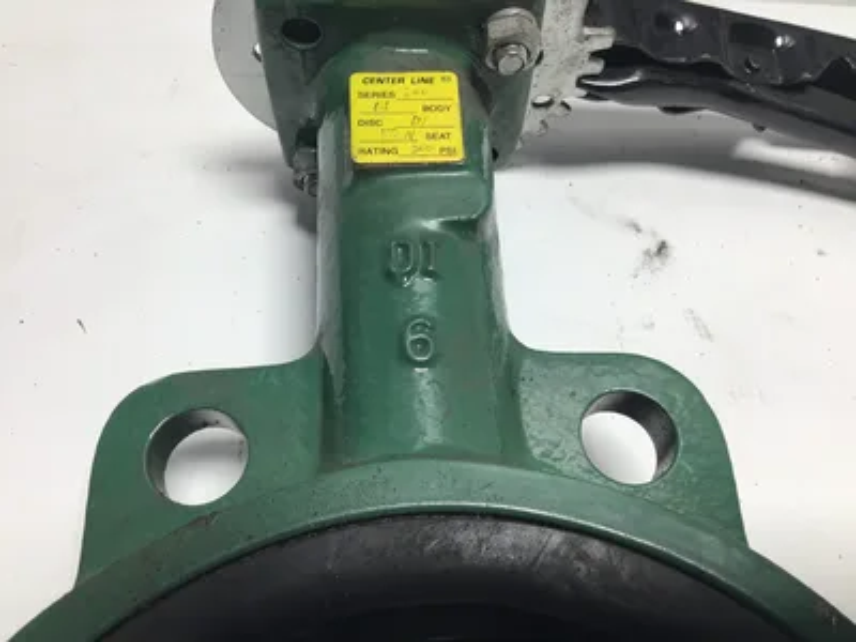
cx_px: 428
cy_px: 321
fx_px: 767
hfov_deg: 58.4
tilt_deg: -60.7
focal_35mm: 31
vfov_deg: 45.4
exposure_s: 1/120
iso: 40
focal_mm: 3.3
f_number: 2.4
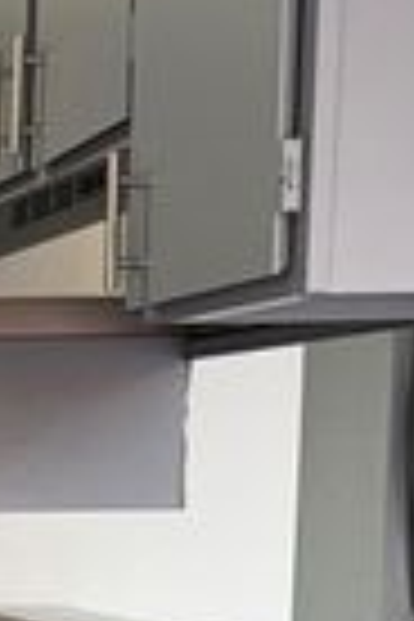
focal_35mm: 121
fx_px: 2087
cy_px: 740
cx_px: -648
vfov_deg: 16.3
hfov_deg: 9.7
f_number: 1.78
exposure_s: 1/120
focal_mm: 6.76
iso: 125
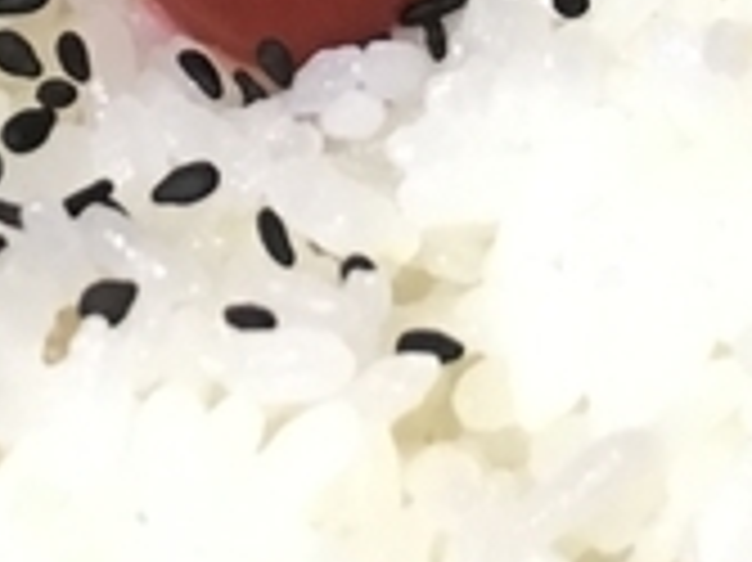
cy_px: -890
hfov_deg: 11.1
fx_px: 3864
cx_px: 302
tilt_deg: -53.4
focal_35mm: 178
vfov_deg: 7.6
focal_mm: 4.15
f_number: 2.2
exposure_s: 1/30
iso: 160
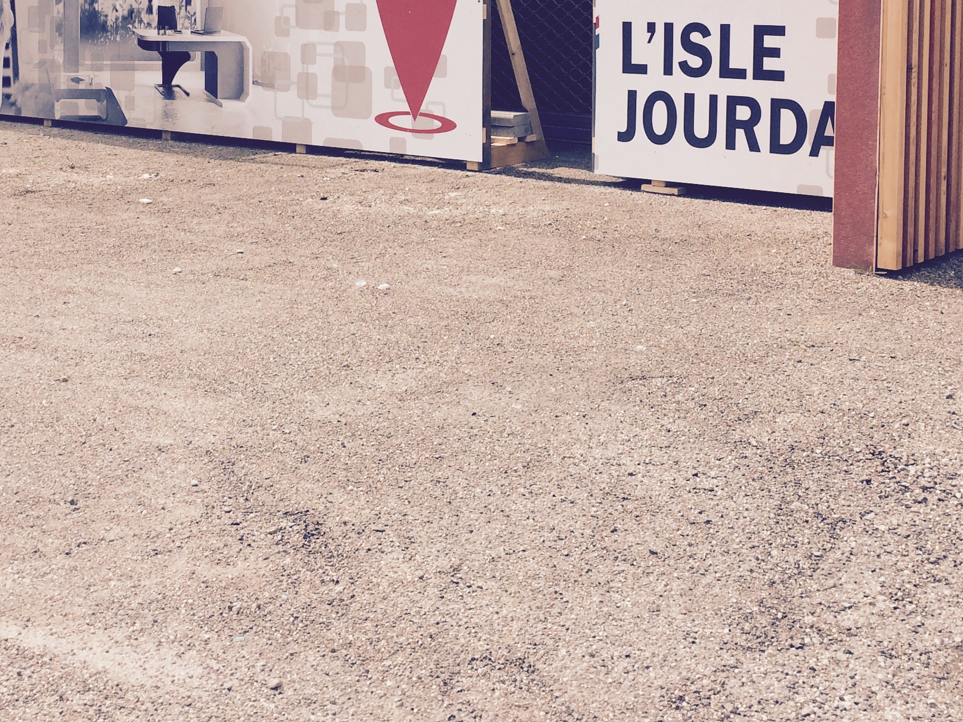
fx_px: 1530
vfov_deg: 25.6
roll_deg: -0.5
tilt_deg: -2.3
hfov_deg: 34.9
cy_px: 46
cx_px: 471
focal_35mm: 55
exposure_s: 1/1866
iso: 32
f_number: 2.2
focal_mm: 4.15
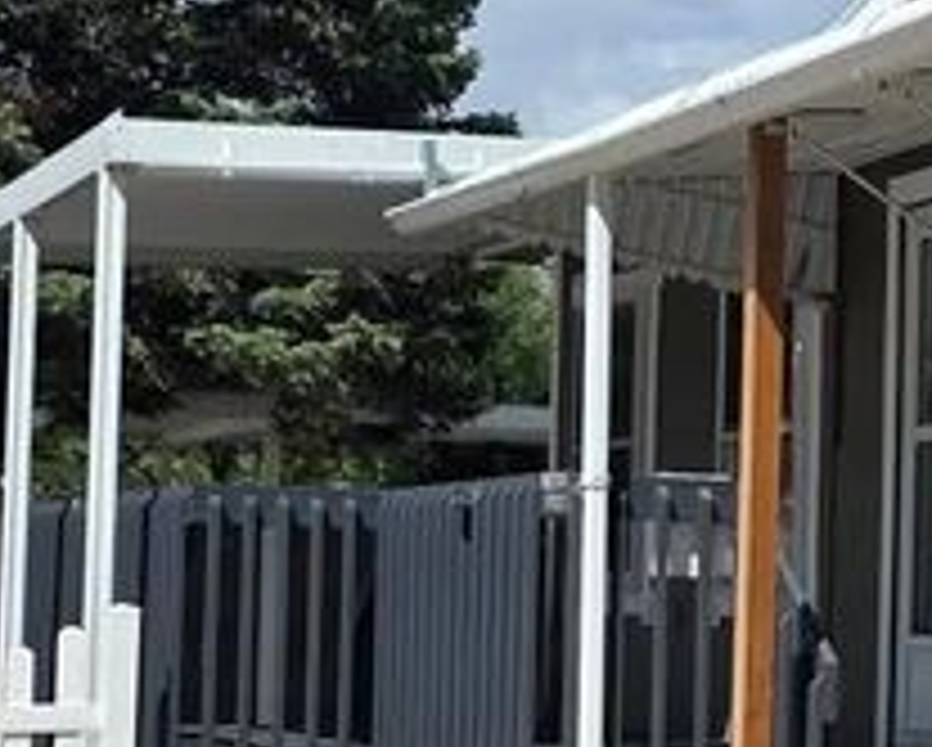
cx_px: 1495
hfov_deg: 15.6
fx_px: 3065
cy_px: 428
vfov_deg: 13.9
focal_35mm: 111
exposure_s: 1/7333
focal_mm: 6.3
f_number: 1.7
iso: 80
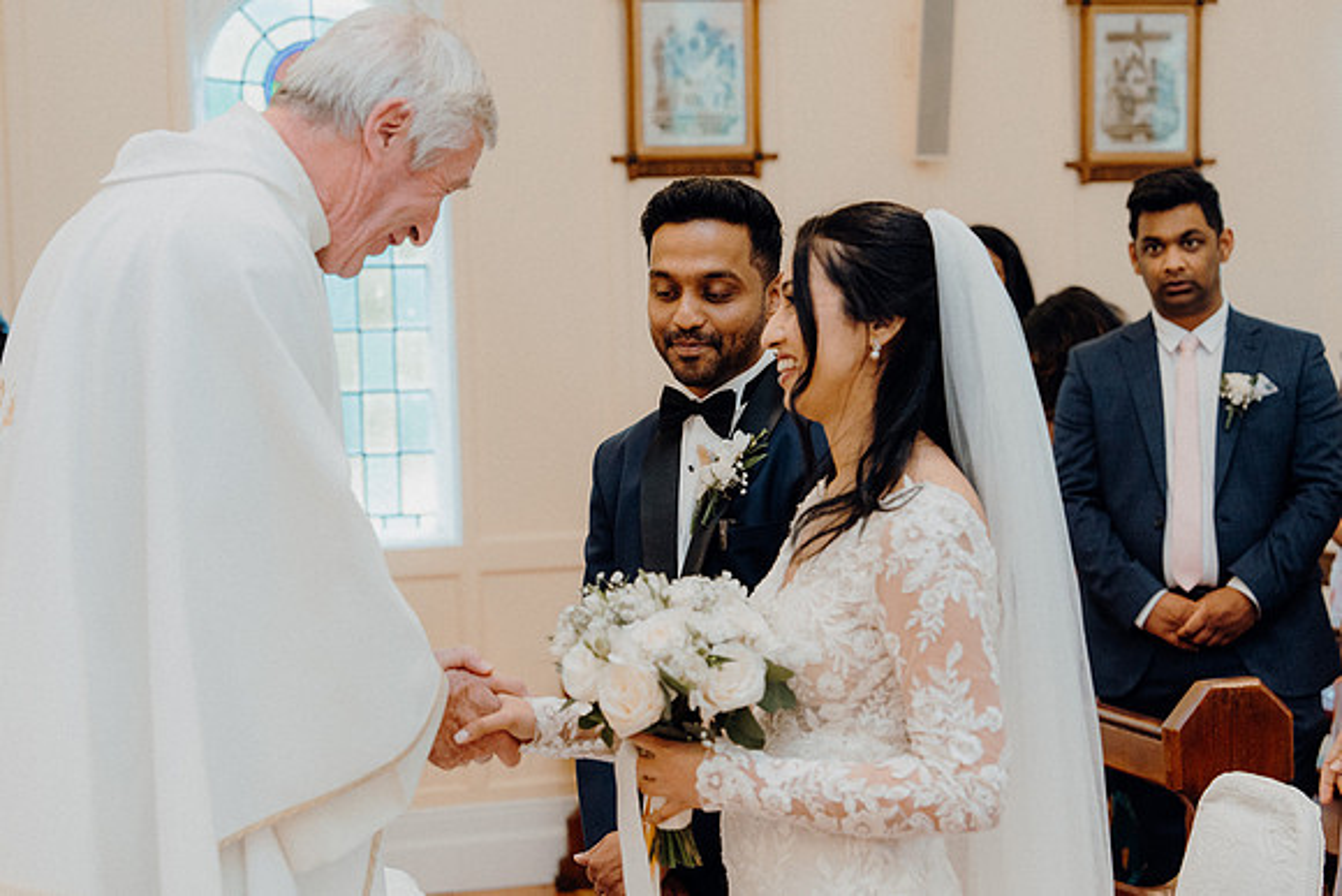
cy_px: 448
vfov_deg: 21.6
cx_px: 671
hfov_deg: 31.9
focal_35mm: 63
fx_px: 2349
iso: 2500
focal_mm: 63
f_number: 3.5
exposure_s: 1/250
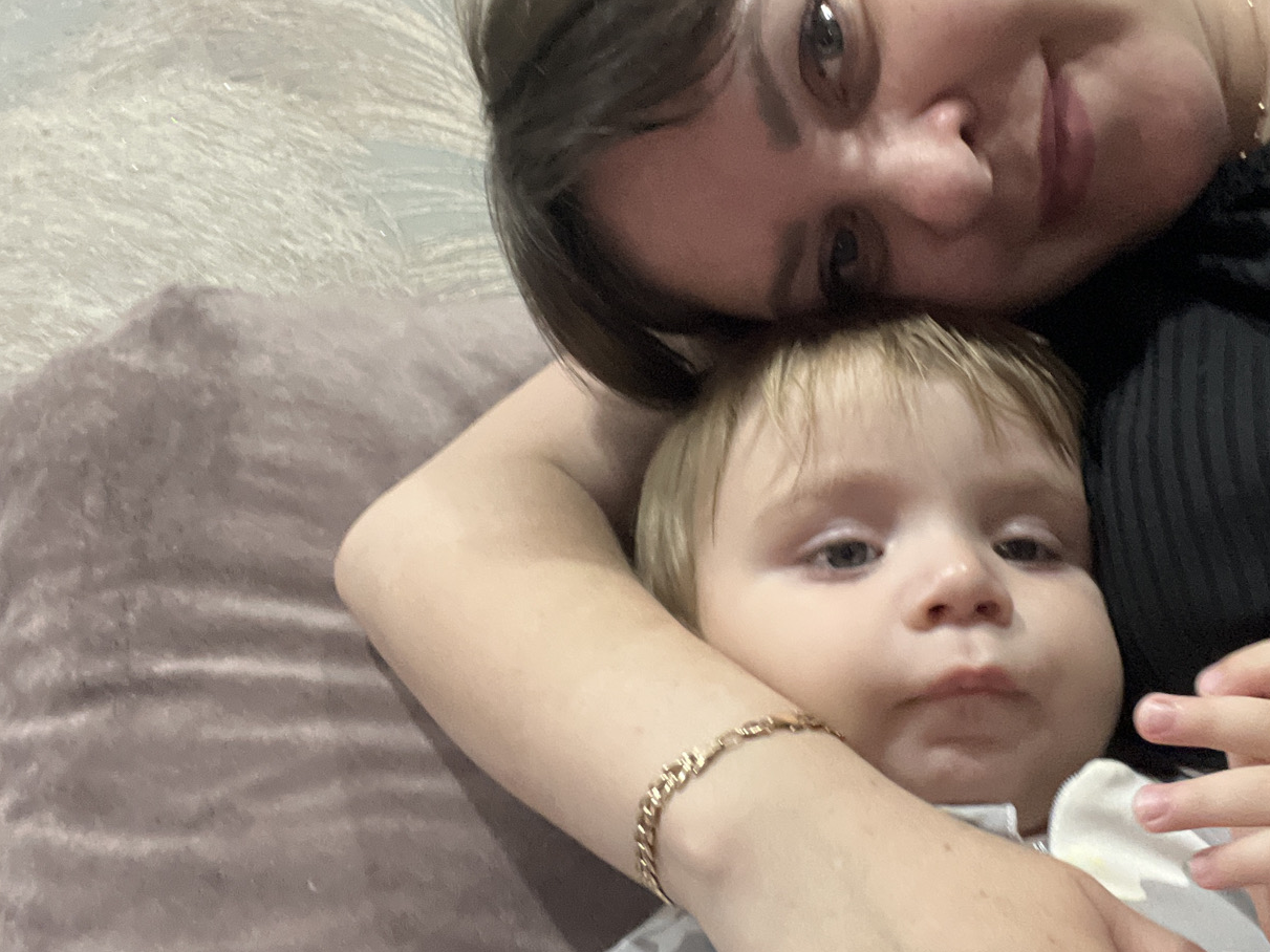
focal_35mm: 38
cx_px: 737
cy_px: 433
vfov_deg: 37.7
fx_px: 1394
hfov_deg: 48.8
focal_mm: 2.71
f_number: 2.2
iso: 500
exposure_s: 1/25
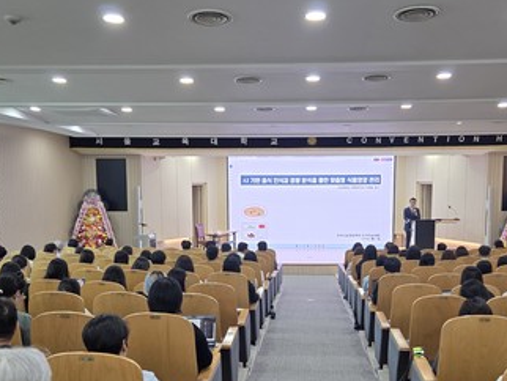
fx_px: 660
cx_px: 276
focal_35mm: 45
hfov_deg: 42.0
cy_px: 264
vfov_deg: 31.9
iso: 160
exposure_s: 1/120
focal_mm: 5.4
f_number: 1.8
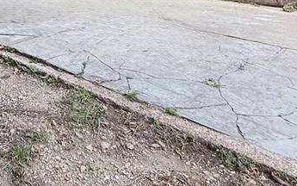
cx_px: -33
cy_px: -104
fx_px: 356
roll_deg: -0.8
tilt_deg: +6.7
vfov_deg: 22.9
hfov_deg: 37.5
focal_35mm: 44
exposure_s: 1/942
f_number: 2.2
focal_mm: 2.22
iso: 64
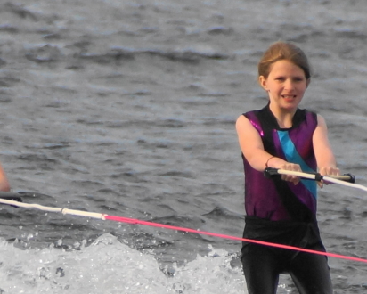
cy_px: 264
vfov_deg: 1.8
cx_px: 131
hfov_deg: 2.3
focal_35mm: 853
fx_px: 9269
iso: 320
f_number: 6.3
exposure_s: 1/400
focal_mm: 250
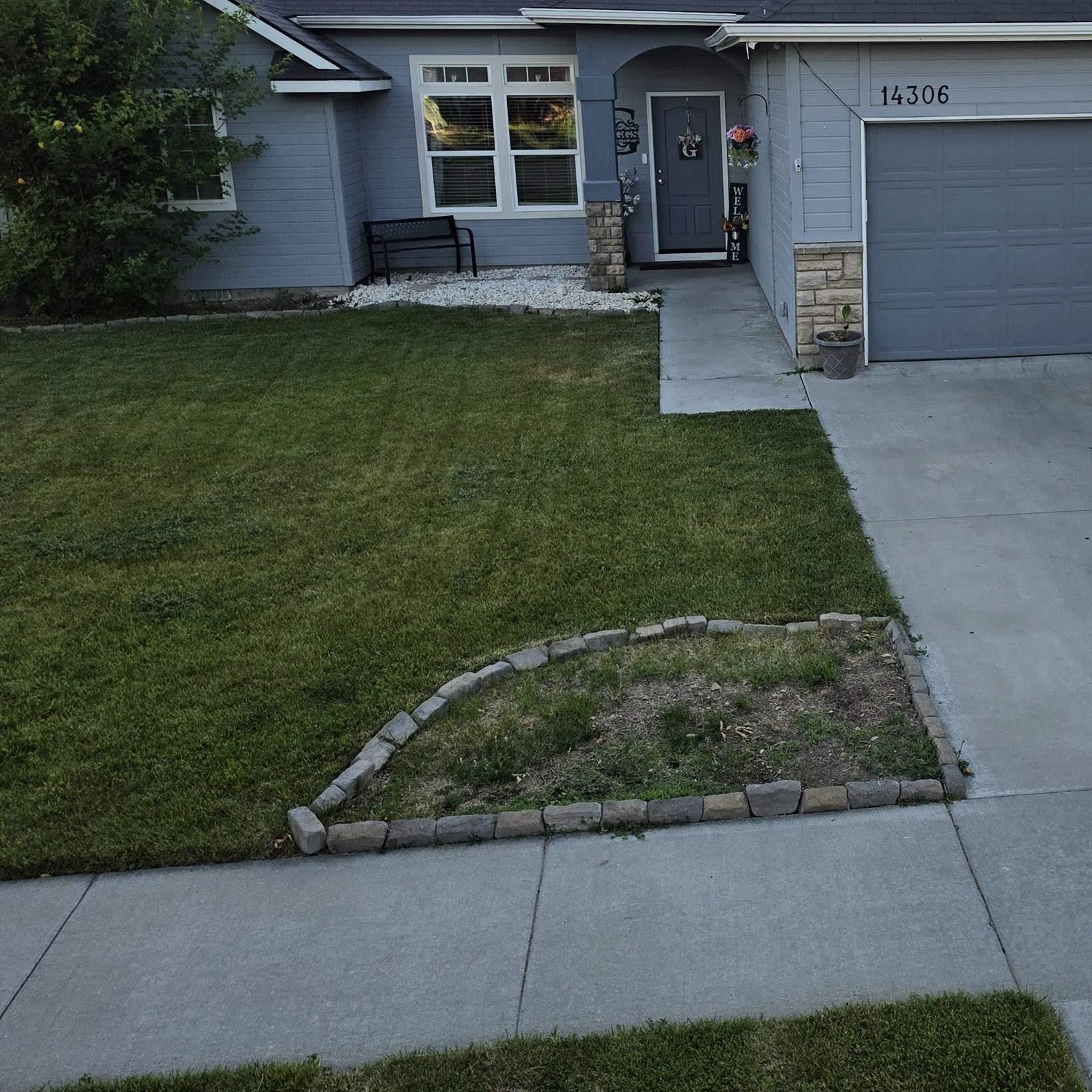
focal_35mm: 38
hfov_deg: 41.8
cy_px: 389
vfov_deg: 43.4
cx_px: 883
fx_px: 1356
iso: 64
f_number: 1.4
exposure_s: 1/5151
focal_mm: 6.5
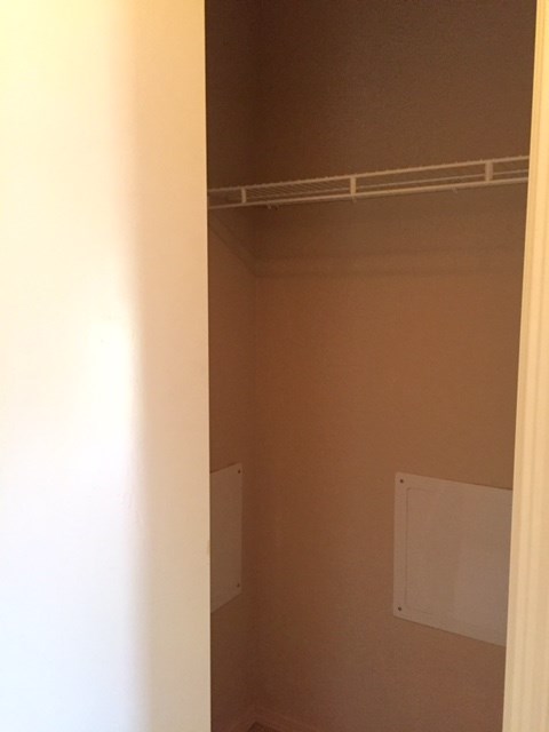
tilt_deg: -5.7
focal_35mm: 29
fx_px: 613
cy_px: 366
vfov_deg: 61.7
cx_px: 274
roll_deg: -0.5
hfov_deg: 48.2
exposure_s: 1/30
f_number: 2.2
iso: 200
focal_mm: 4.15
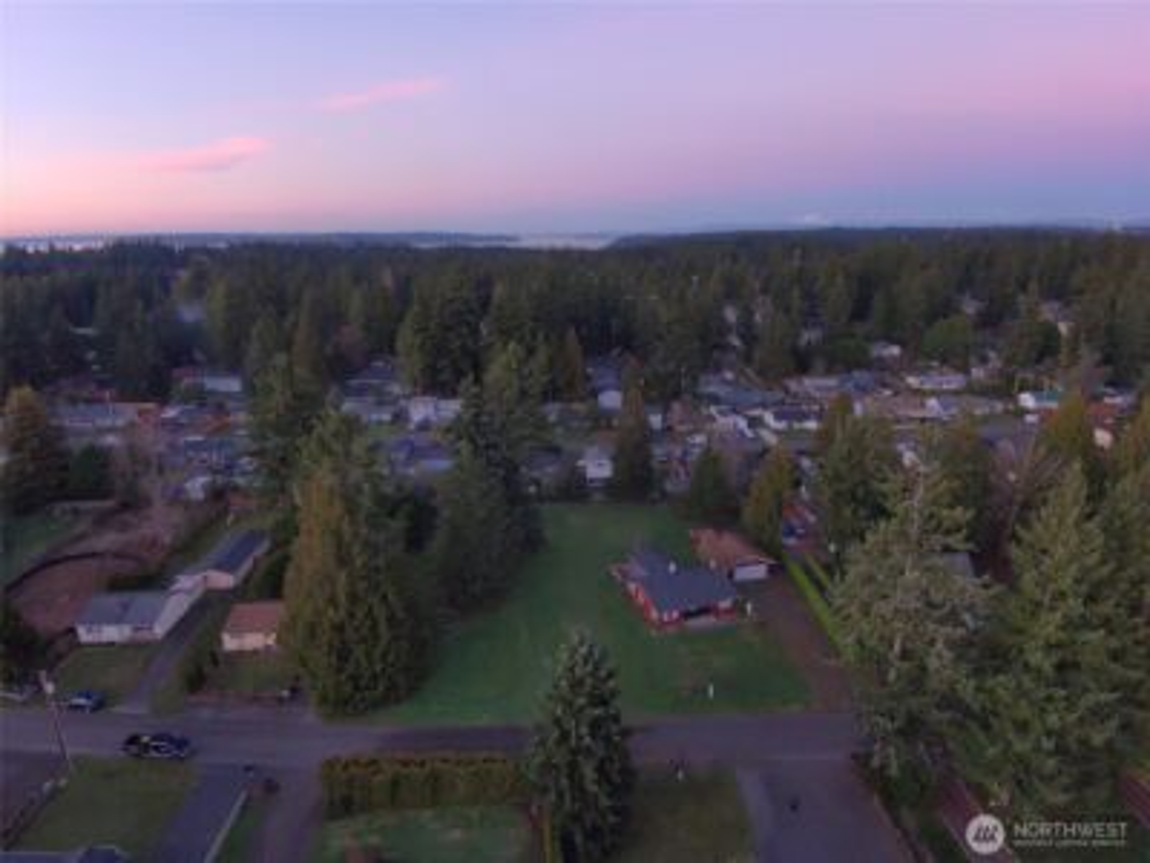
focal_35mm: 21
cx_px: 575
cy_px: 432
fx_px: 698
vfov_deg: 63.4
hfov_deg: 79.0
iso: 891
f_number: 2.8
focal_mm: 3.7
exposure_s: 1/61
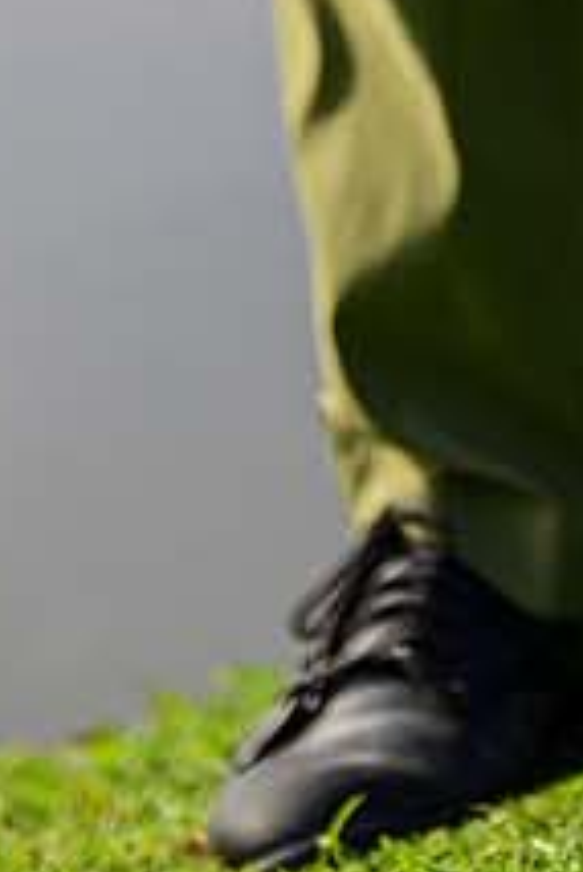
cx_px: 665
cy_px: -1915
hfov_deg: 2.4
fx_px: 13847
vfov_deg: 3.5
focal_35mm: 571
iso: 180
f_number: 1.2
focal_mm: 85
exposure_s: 1/6400
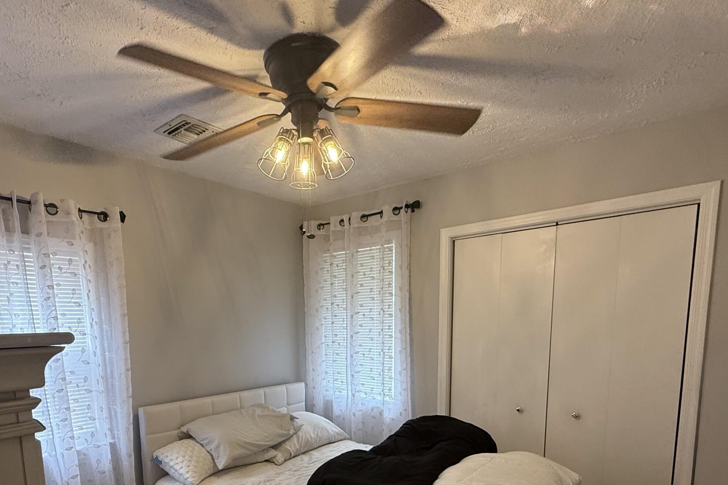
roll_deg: +1.4
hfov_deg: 78.0
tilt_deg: -7.8
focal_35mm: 22
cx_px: 306
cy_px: 387
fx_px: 445
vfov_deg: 53.5
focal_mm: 2.22
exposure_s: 1/120
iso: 250
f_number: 2.2
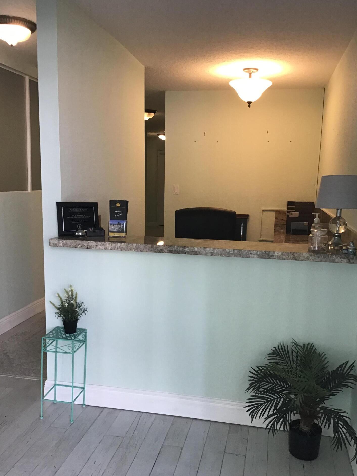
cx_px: 181
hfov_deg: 42.9
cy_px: 248
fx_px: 454
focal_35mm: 33
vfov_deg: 55.3
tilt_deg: -8.7
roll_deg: -0.7
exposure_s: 1/30
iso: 64
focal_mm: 3.3
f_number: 2.4
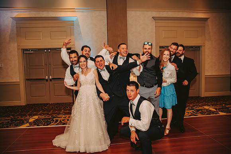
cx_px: 116
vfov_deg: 46.4
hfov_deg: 65.5
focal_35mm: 28
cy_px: 77
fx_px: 180
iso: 500
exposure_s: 1/60
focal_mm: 28
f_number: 2.8
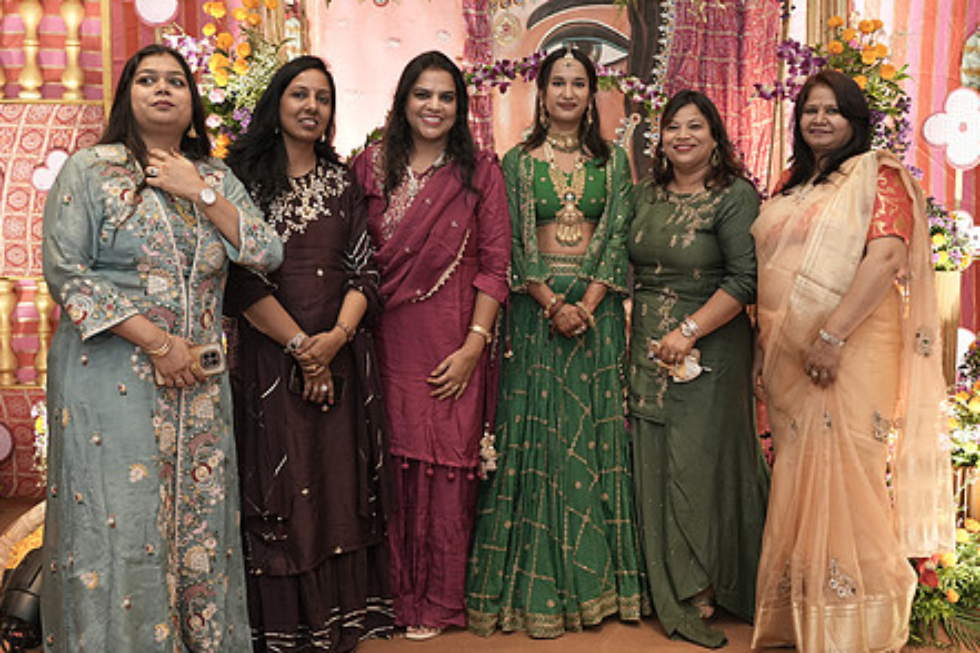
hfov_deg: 42.7
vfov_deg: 29.2
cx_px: 547
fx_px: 1252
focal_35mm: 46
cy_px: 343
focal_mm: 35
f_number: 2.2
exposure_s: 1/160
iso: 800
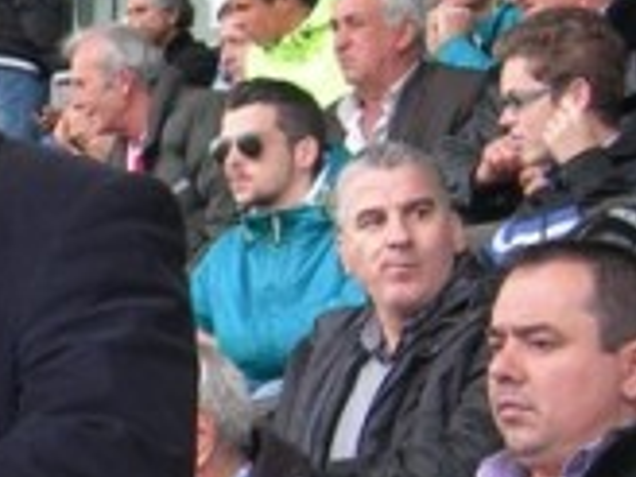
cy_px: 347
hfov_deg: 9.1
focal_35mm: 205
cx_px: -640
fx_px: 3766
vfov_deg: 7.2
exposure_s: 1/72.8
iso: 50
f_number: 3.2
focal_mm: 10.6
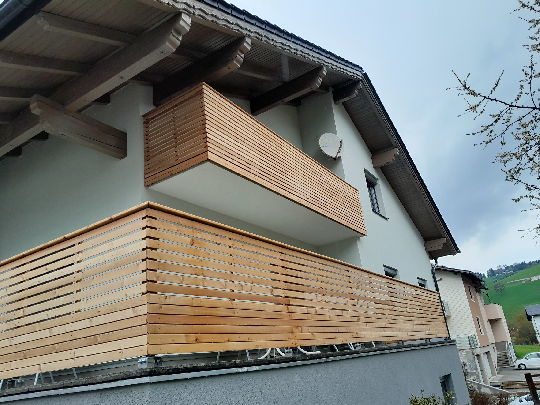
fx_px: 406
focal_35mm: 26
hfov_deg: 67.3
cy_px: 202
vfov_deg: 53.1
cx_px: 270
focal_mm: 4
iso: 40
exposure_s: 1/317
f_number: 1.8
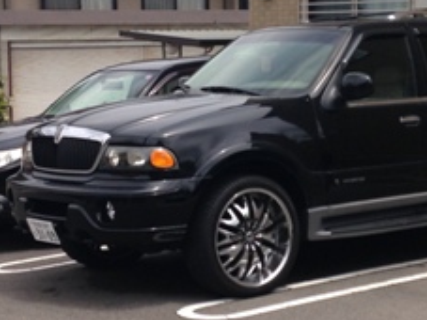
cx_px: 297
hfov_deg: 21.0
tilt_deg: -6.5
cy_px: 151
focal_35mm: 93
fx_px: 1147
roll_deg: +1.2
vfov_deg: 15.9
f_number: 2.4
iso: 50
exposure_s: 1/1550
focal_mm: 4.12
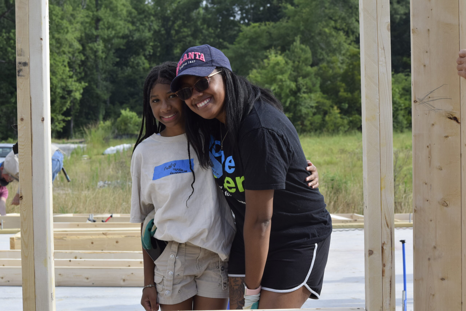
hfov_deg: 21.9
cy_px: 156
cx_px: 233
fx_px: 1204
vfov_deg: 14.7
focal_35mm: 93
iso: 200
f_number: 9
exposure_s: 1/320
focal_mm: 62
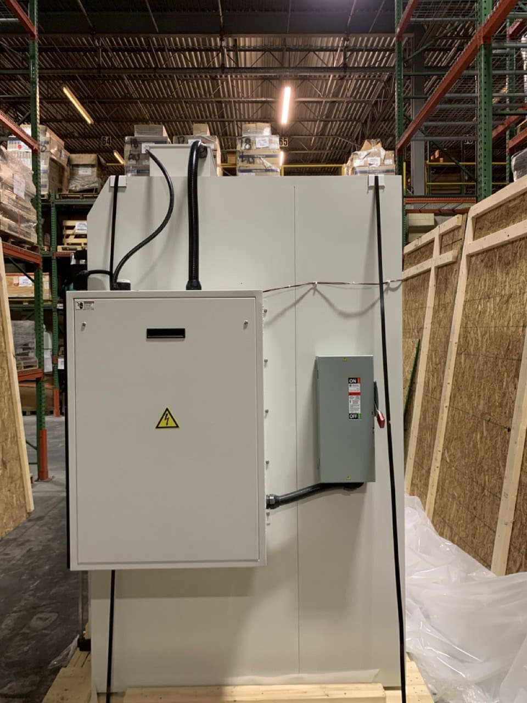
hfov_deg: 53.1
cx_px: 264
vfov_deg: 67.3
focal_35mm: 26
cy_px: 352
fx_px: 528
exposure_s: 1/40
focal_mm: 4.2
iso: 320
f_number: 1.8
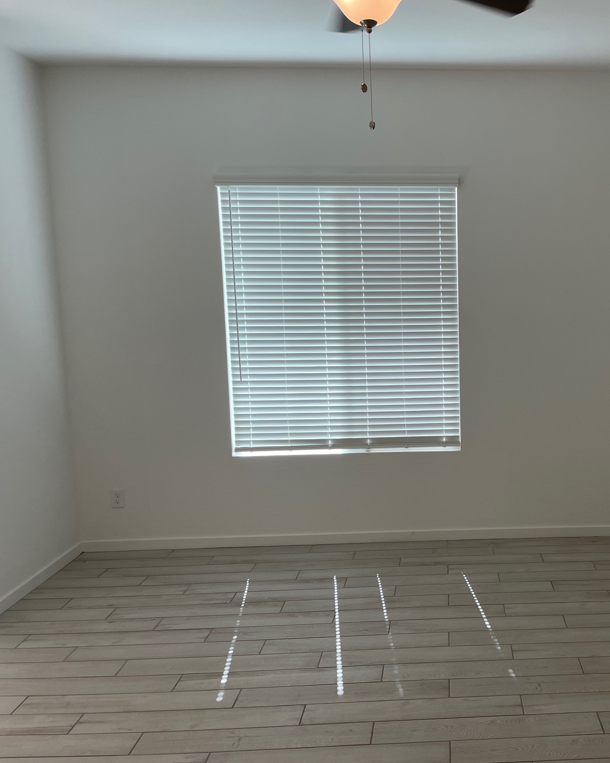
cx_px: 486
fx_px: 767
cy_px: 381
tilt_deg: -7.6
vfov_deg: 52.8
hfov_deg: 41.5
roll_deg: +0.3
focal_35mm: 34
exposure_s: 1/145
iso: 32
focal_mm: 4.2
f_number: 1.6
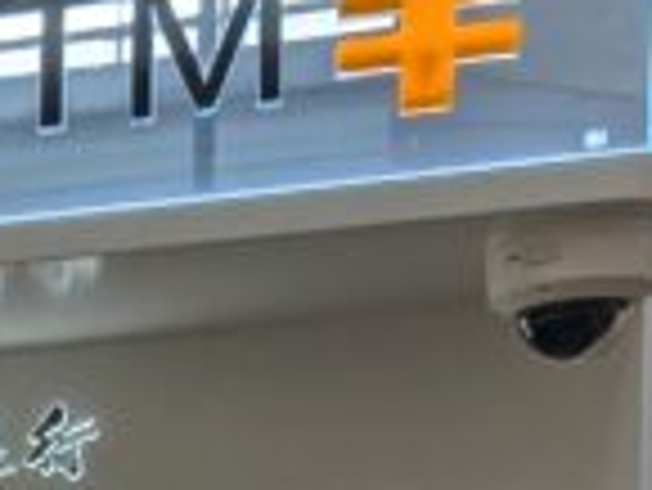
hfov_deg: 9.6
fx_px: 3186
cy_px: 1238
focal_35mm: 169
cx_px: -1165
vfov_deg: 8.0
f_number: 1.68
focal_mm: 6.9
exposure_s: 1/146
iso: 68
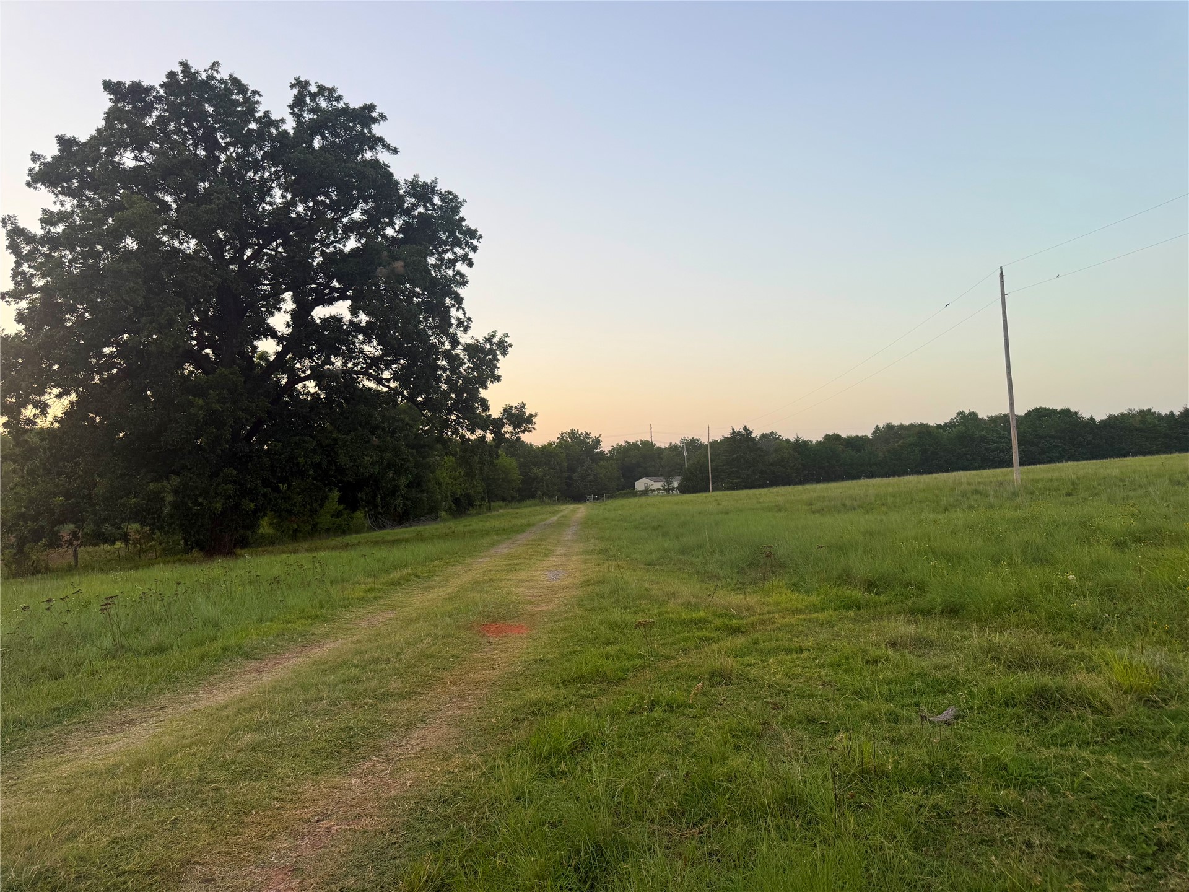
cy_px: 446
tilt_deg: +2.5
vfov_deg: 56.8
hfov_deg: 71.6
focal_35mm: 24
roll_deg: +1.9
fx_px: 824
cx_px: 594
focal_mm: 6.76
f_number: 1.78
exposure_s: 1/163
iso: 64
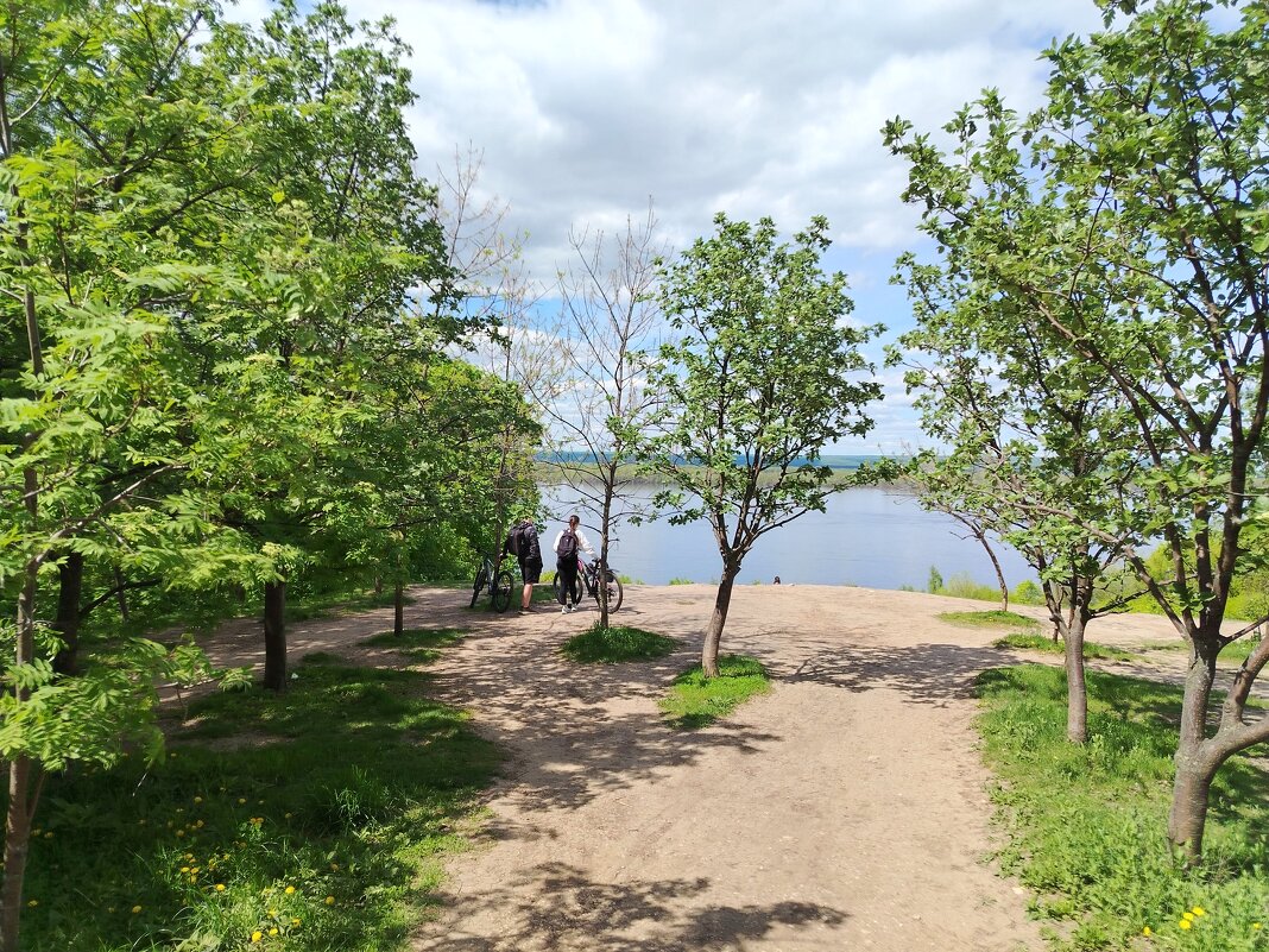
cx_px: 634
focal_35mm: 24
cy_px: 476
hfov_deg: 71.6
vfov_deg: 56.8
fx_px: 880
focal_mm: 5.25
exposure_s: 1/1011
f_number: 1.75
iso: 100
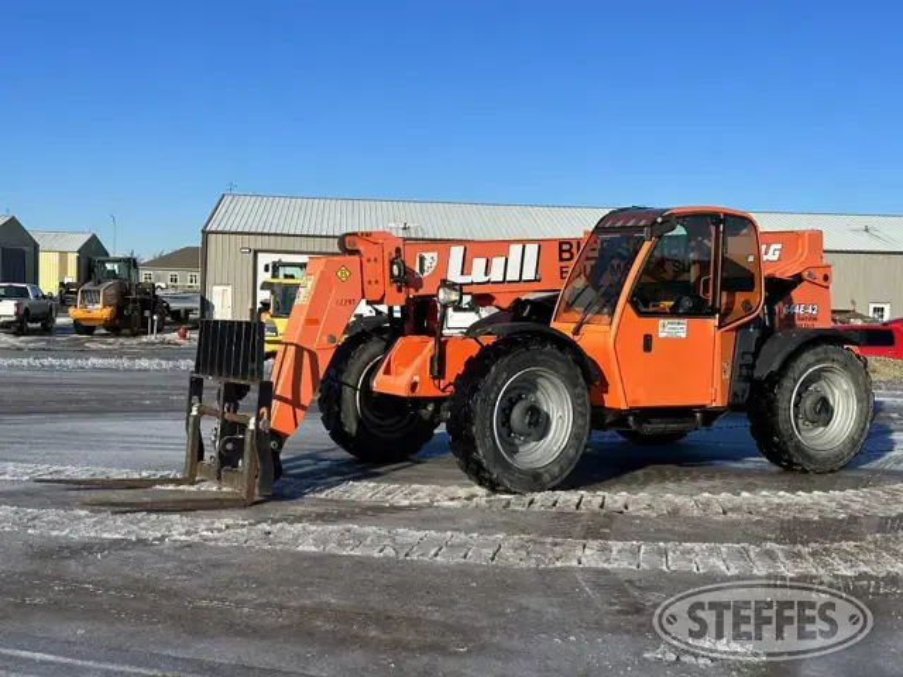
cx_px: 452
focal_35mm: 48
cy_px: 338
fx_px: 1252
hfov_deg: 39.7
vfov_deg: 30.3
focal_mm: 6.86
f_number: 1.78
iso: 64
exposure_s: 1/5882
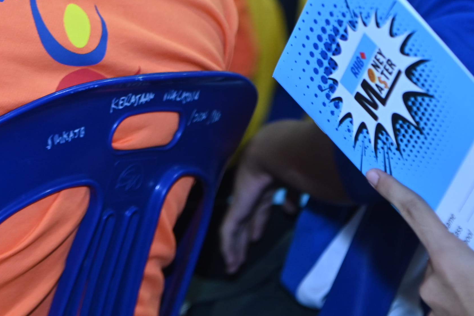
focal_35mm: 203
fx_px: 2672
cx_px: 344
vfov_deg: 6.7
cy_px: -33
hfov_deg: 10.1
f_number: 3.5
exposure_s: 1/125
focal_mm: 75
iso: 800
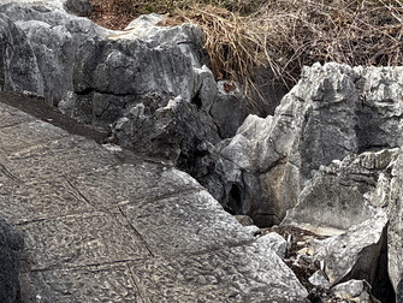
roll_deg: +1.3
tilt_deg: +1.3
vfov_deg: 14.8
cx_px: 108
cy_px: -158
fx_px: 1084
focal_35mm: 93
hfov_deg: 20.9
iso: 50
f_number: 1.6
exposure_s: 1/3279
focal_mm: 5.96
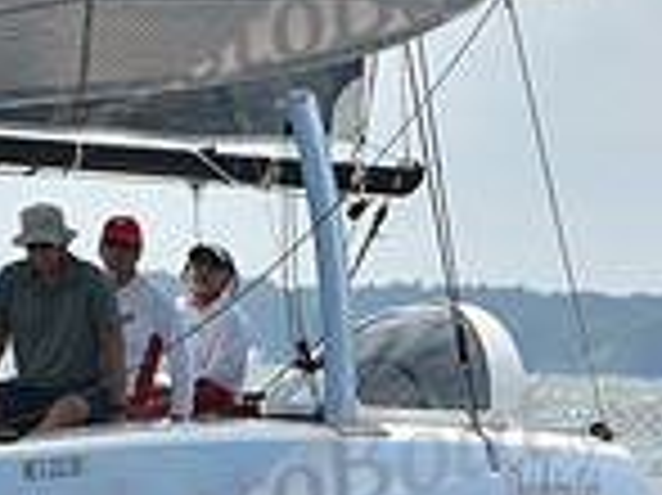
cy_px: 304
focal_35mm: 759
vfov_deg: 2.0
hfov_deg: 2.6
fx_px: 14503
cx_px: -189
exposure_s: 1/1000
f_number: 10
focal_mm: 200
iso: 320
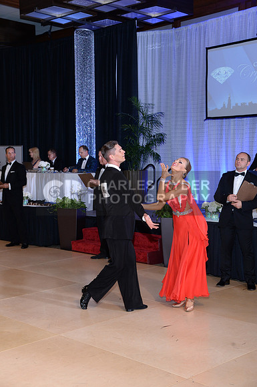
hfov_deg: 25.9
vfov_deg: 38.2
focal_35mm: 52
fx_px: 558
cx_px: 128
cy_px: 194
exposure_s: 1/250
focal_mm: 52
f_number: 5.6
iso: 1250
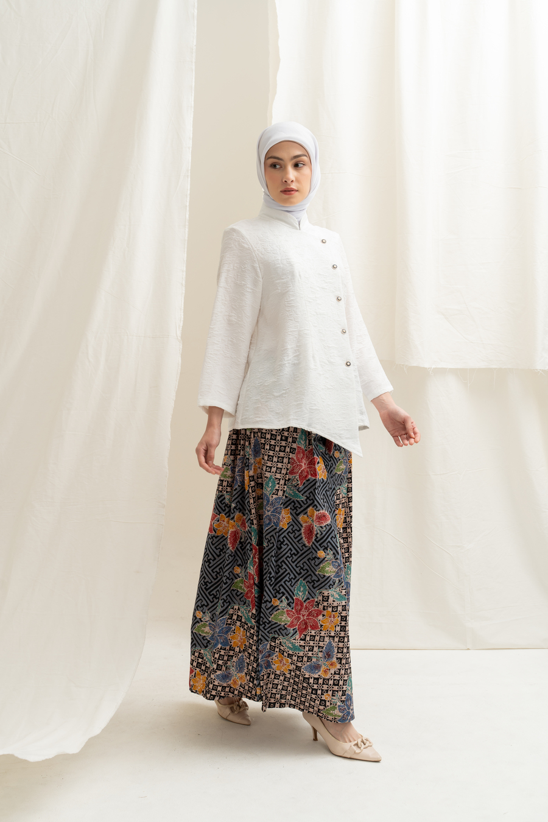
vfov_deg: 46.4
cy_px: 411
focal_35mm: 42
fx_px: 959
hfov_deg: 31.9
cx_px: 274
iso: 100
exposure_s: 1/160
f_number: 6.3
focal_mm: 42
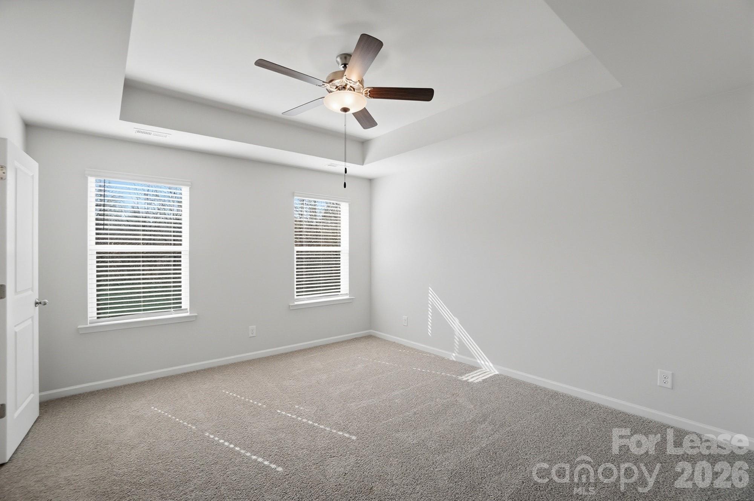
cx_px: 377
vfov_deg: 77.2
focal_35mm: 15
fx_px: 314
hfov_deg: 100.5
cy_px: 250
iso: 100
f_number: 4
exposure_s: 1/2000
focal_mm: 10
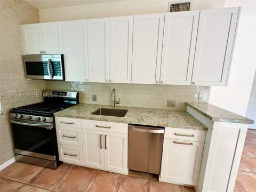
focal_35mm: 14
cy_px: 96
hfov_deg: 102.1
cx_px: 128
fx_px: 104
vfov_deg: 85.7
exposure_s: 1/99
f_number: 2.2
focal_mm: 2.22
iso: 50
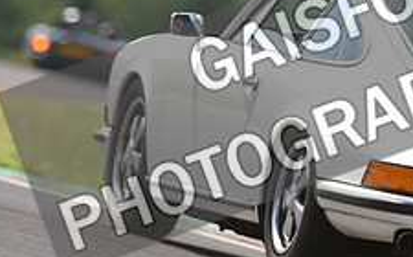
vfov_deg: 1.4
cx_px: 365
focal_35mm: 948
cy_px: 61
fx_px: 10657
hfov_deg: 2.2
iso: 1250
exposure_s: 1/1000
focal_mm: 360
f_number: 5.6
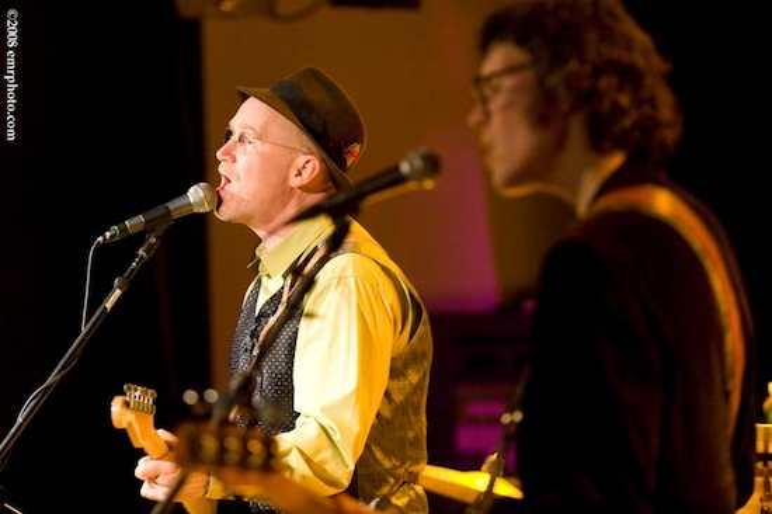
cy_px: 257
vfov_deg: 9.1
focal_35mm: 150
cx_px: 386
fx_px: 3215
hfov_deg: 13.7
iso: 5000
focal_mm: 150
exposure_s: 1/125
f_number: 2.8
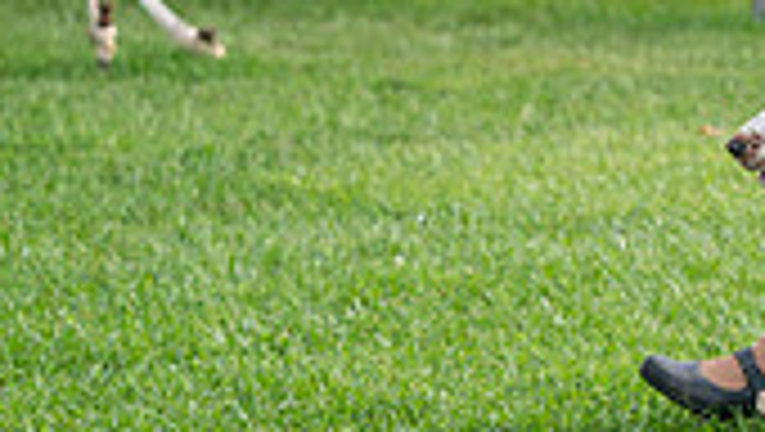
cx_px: 1066
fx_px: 6518
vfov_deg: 3.8
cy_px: -108
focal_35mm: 321
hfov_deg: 6.6
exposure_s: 1/1000
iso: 125
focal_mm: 90
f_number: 2.8
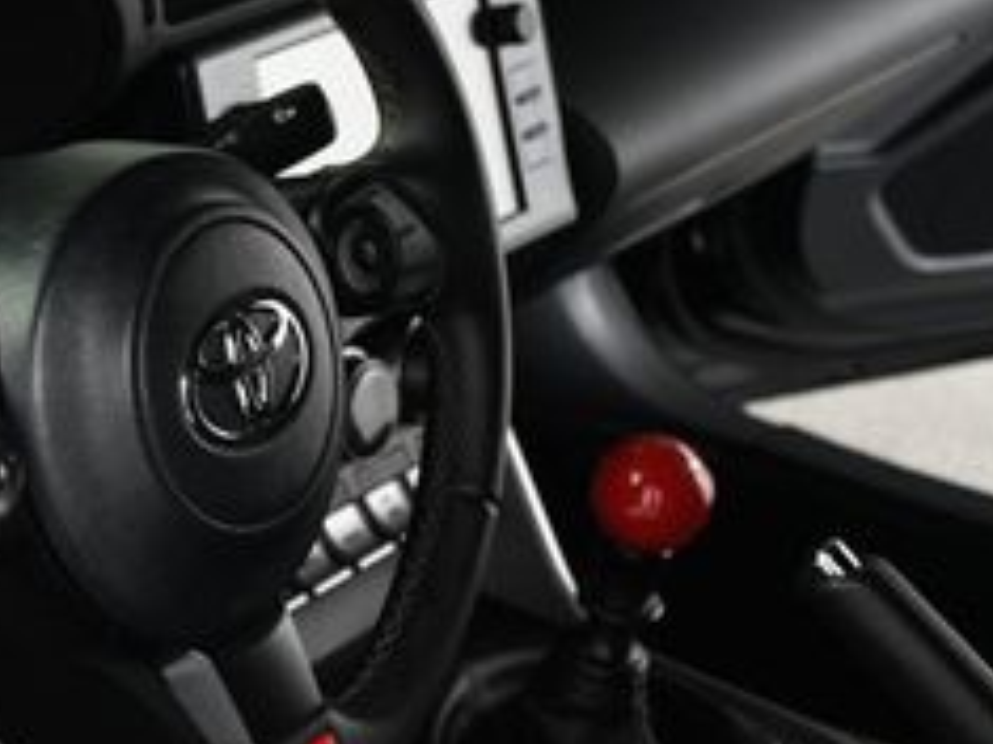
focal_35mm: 118
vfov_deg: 12.5
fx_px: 3383
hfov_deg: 16.4
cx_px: 34
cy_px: 275
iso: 100
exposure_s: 1/160
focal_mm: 30
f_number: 4
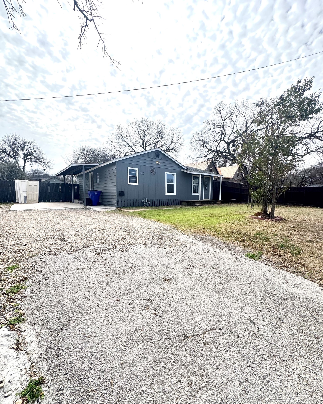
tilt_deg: -6.9
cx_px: 164
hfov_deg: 84.0
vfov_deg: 96.7
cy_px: 215
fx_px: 179
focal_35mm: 15
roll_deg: -0.2
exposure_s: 1/2208
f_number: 2.2
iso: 50
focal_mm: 2.22
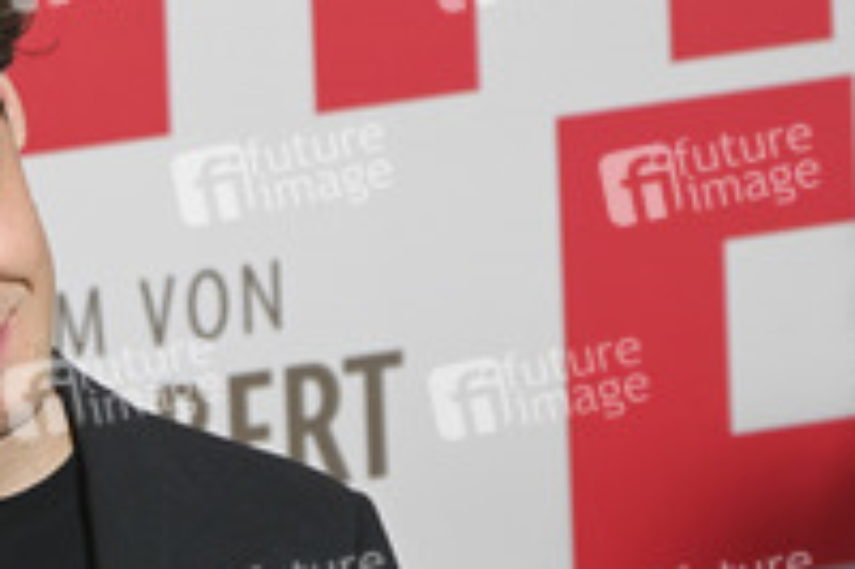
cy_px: 496
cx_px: 169
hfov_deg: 12.4
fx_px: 3915
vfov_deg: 8.3
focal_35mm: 165
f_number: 6
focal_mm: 73
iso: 1250
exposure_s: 1/160
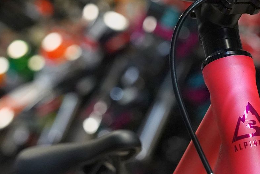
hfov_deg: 10.8
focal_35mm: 189
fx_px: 1365
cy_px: 64
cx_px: 215
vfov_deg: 7.3
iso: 6400
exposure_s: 1/200
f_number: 5
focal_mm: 74
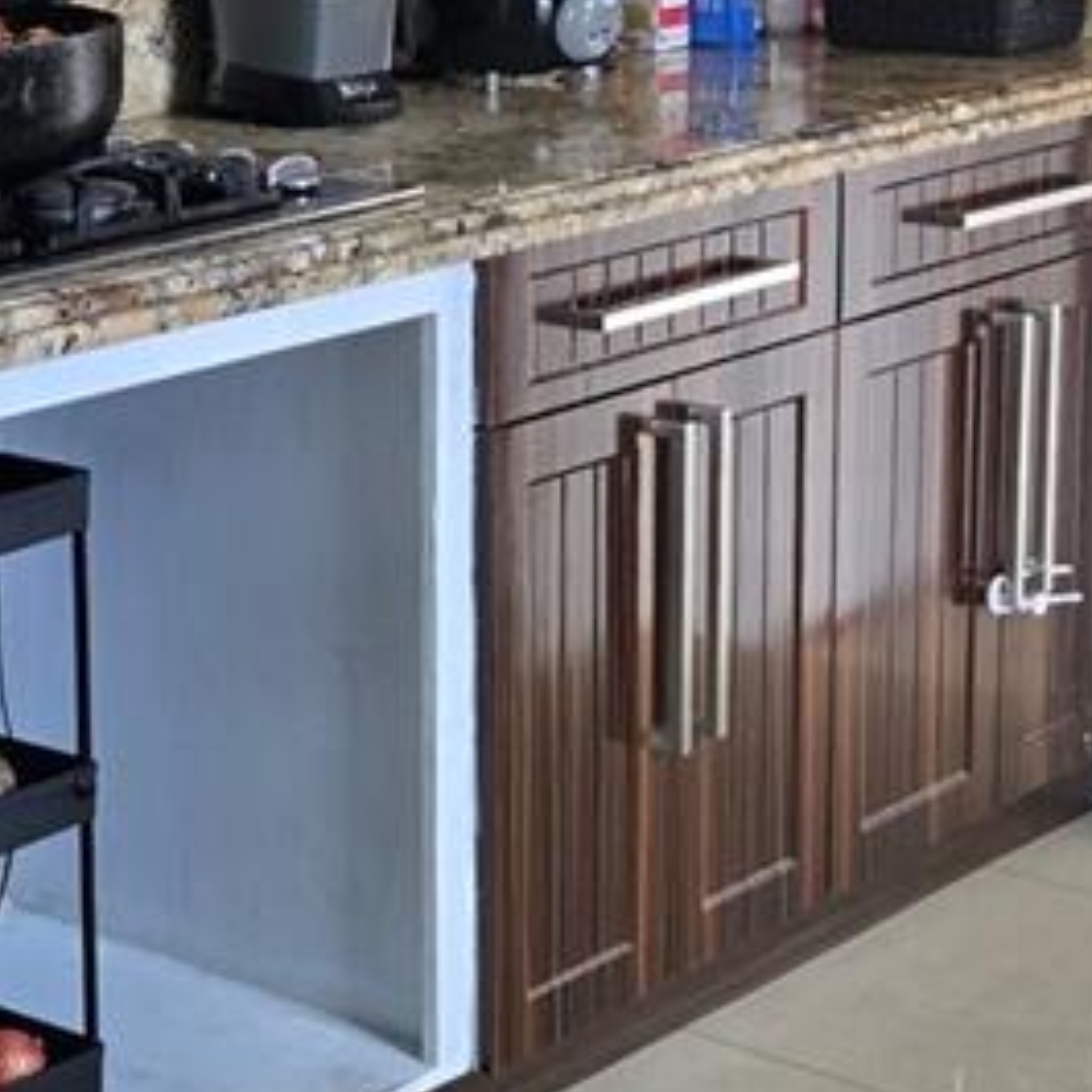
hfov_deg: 18.7
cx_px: 202
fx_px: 3284
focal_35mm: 92
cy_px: 420
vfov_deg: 18.9
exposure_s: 1/120
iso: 500
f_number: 1.8
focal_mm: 5.4
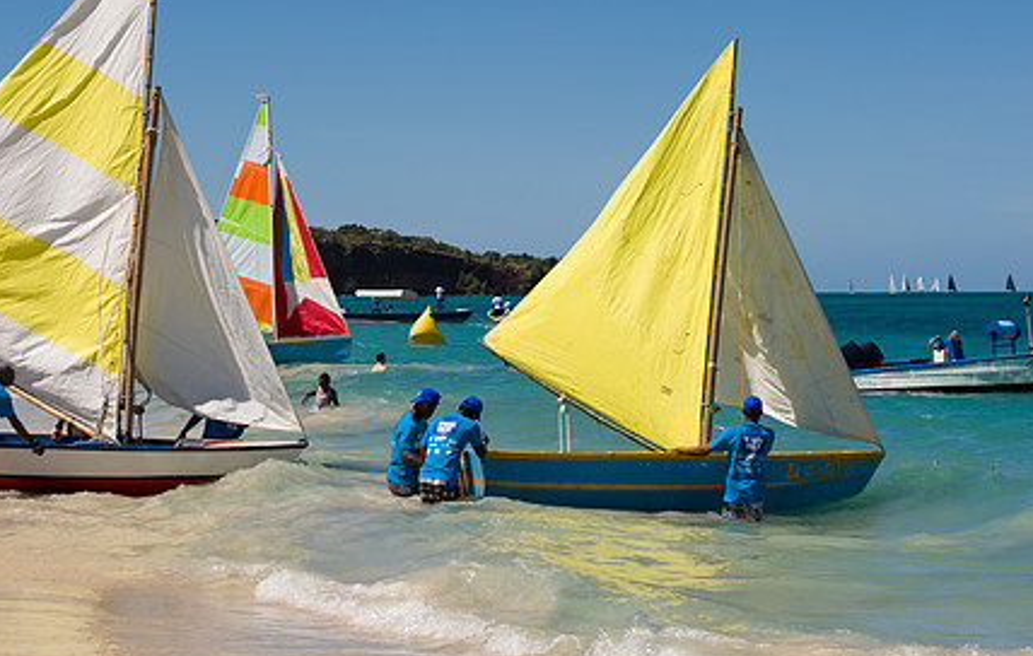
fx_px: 2998
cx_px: 373
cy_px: 284
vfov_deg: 12.5
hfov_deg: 19.5
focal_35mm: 106
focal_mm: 70
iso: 100
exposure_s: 1/800
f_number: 8
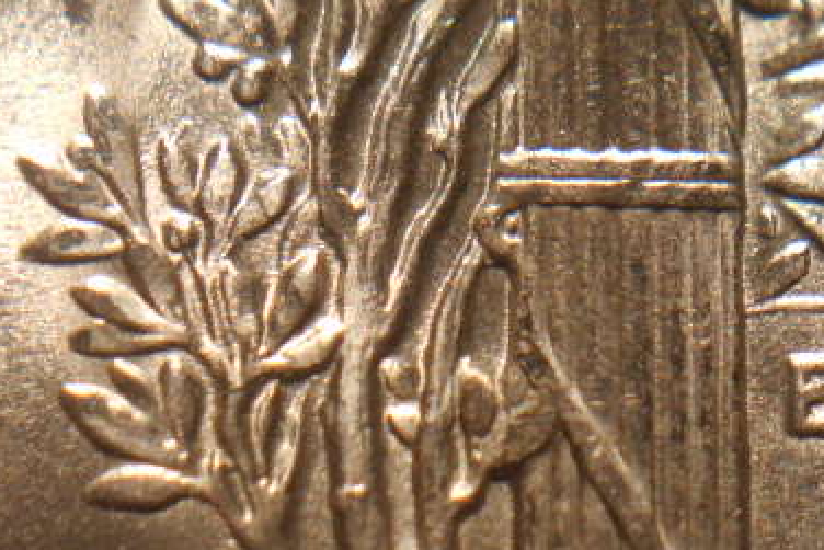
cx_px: 622
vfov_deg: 7.4
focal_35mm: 186
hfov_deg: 11.0
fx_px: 4259
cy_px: 169
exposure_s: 1/125
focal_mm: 17.4
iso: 50
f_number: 4.9
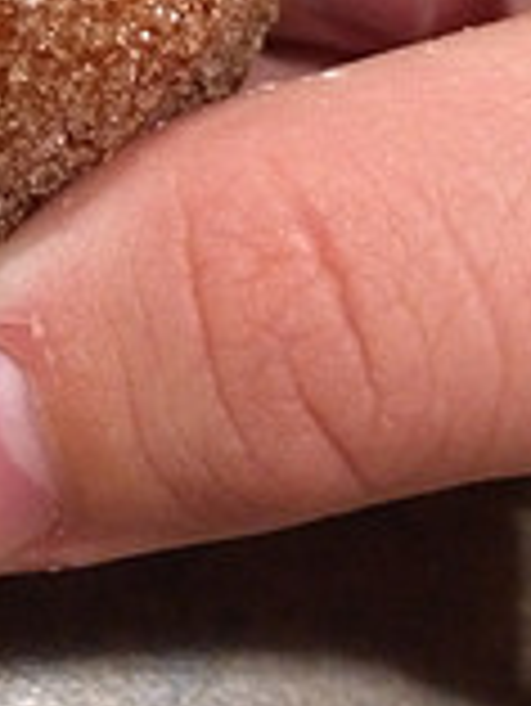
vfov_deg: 20.2
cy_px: -288
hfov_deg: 16.7
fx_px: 1757
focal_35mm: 86
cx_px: -40
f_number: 2.2
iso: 320
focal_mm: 4.12
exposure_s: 1/17
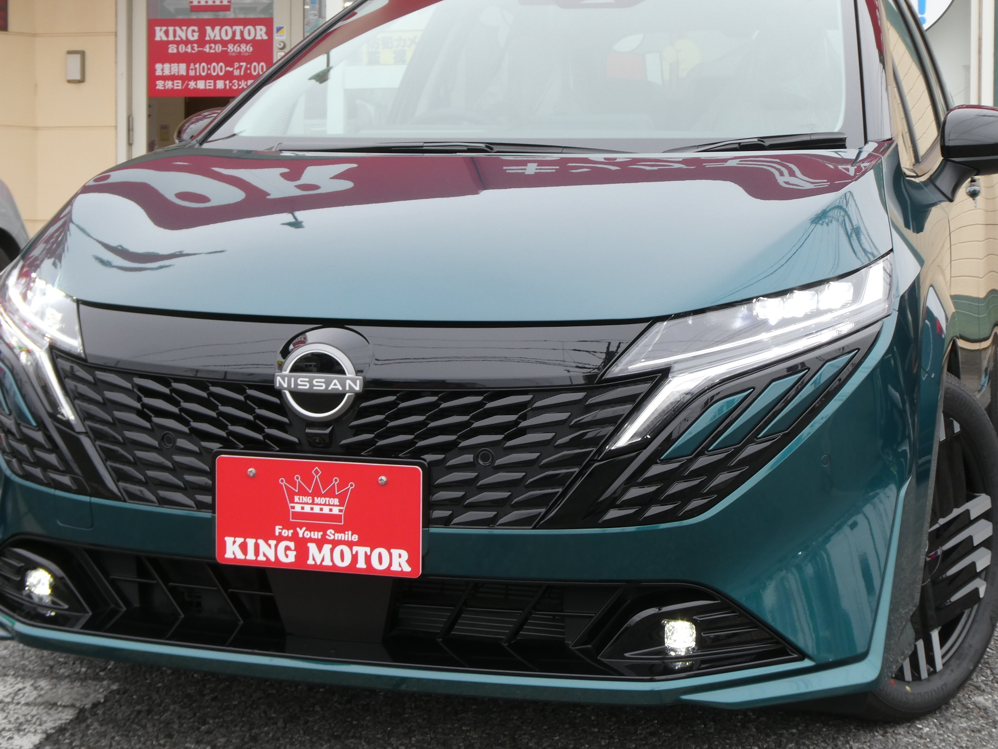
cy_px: 326
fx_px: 1788
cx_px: 484
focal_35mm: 62
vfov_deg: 23.6
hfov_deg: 31.2
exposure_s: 1/80
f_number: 4.5
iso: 80
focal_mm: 8.4
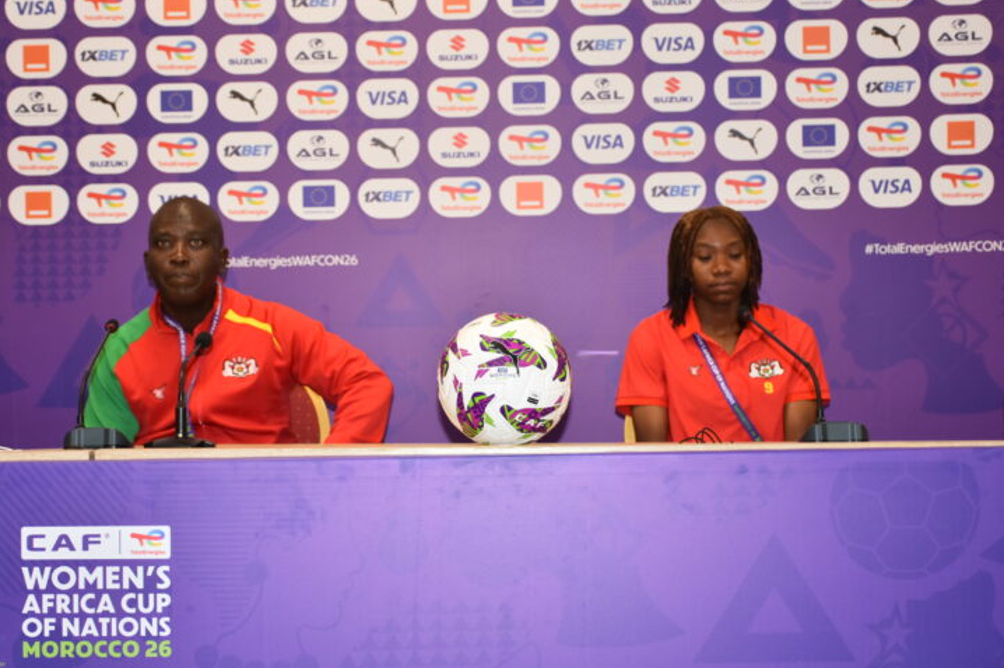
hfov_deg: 32.9
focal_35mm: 61
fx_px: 1700
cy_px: 319
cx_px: 468
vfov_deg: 22.2
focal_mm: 38
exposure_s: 1/60
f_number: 4.2
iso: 500
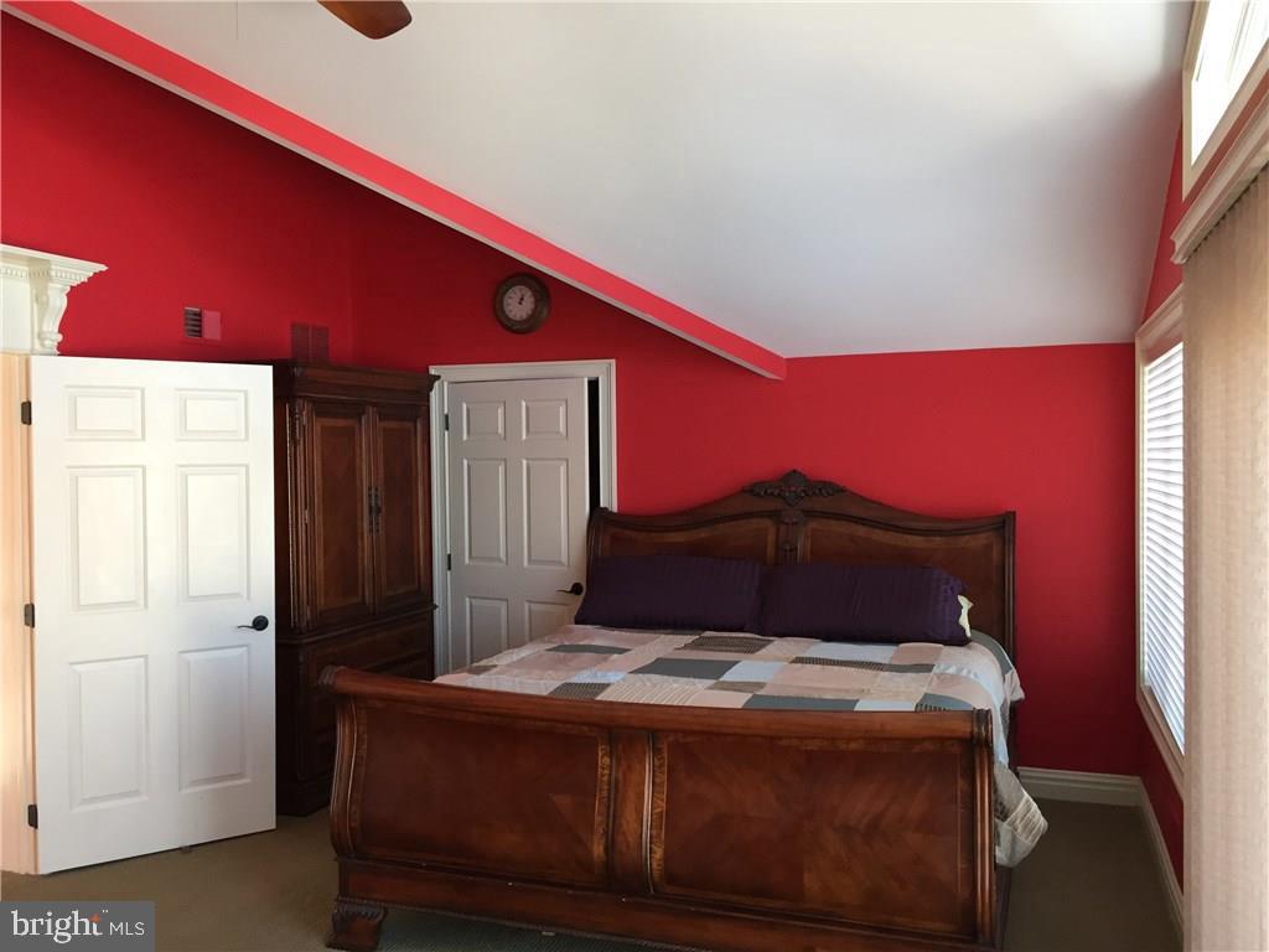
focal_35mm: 29
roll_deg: +0.8
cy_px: 476
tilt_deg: -2.2
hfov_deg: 61.7
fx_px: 1063
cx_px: 634
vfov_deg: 48.2
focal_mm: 4.15
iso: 100
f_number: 2.2
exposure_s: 1/30
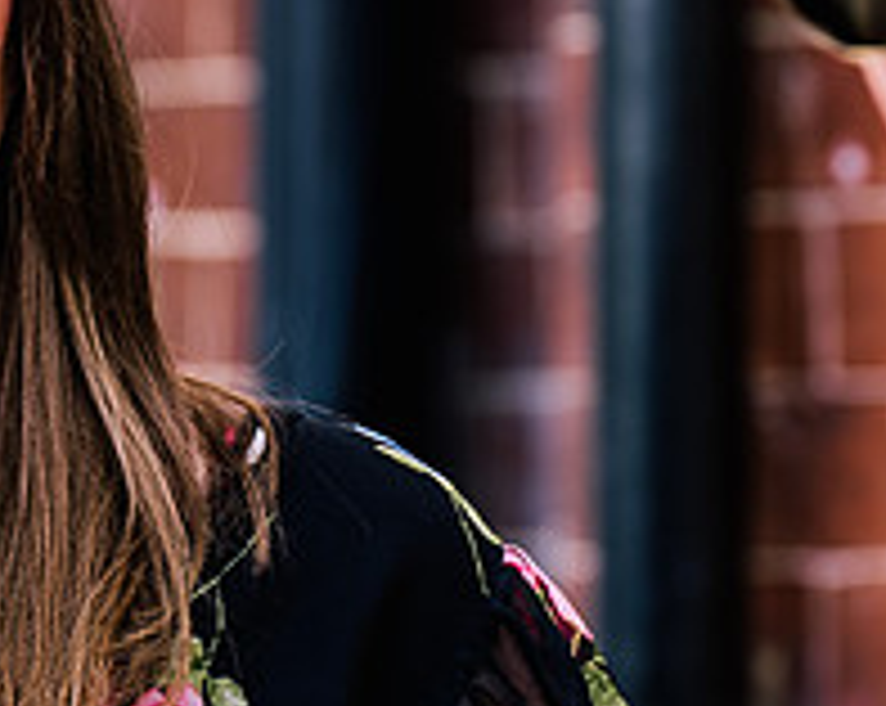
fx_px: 8693
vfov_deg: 4.6
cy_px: 137
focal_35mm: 332
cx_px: -112
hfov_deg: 5.8
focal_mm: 120
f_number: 4
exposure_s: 1/160
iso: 160
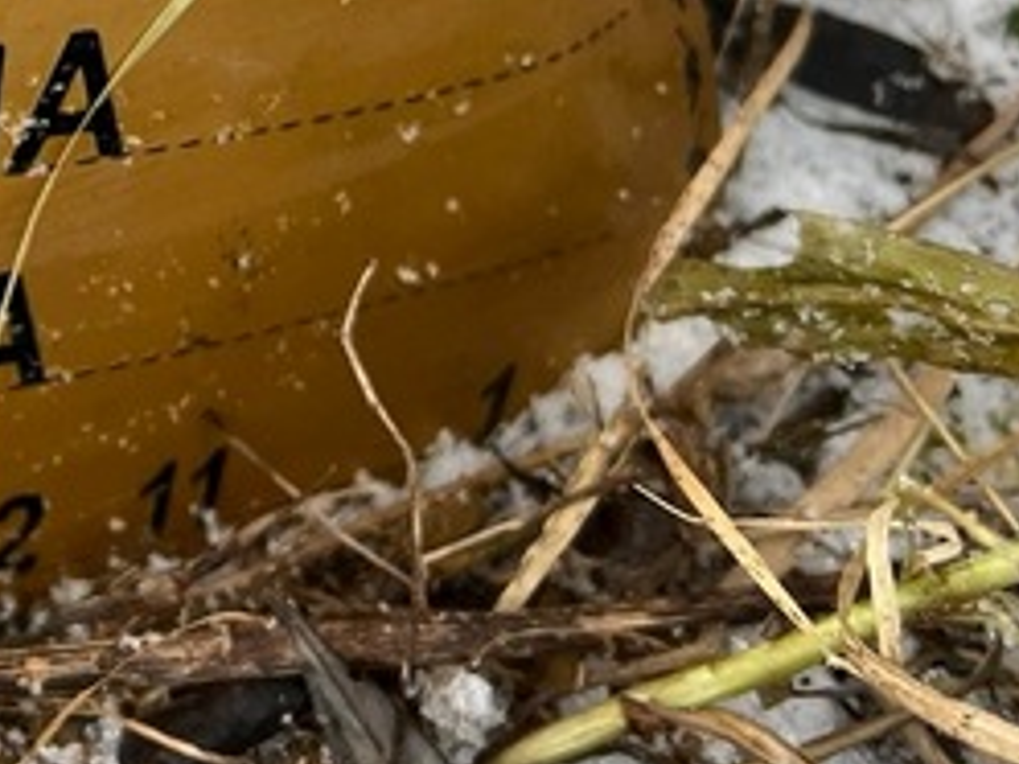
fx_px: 2473
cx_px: -185
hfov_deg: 21.7
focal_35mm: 84
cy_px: -86
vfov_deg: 17.0
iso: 50
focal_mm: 5.7
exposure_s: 1/121
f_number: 1.5
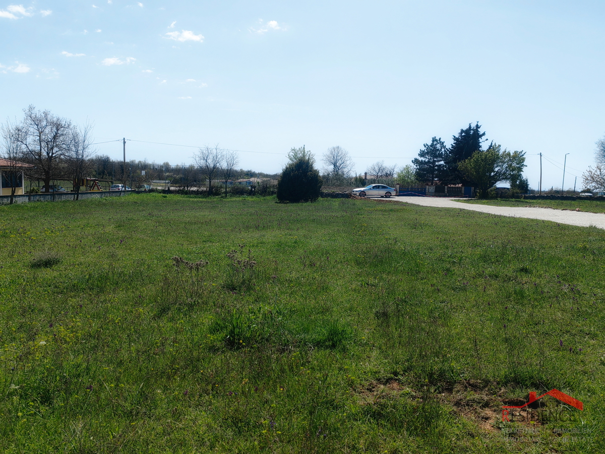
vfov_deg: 51.4
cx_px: 302
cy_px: 227
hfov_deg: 65.3
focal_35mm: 27
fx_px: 472
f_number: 1.8
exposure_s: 1/4065
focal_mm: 5.54
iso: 50
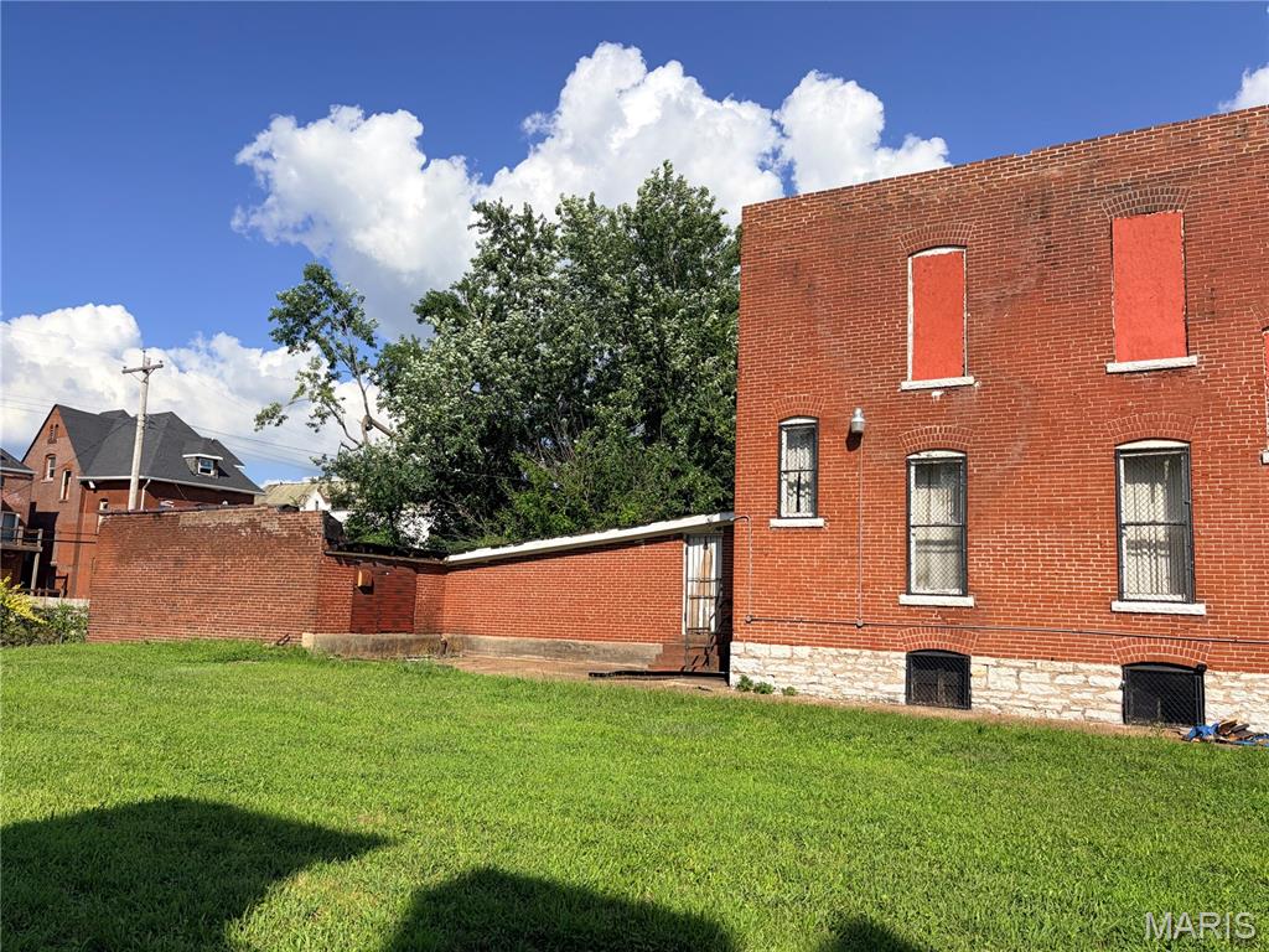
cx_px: 634
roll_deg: -1.6
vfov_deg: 53.1
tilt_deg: +7.2
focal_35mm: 26
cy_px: 476
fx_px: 953
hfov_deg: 67.3
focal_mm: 5.96
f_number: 1.6
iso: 50
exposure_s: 1/4608
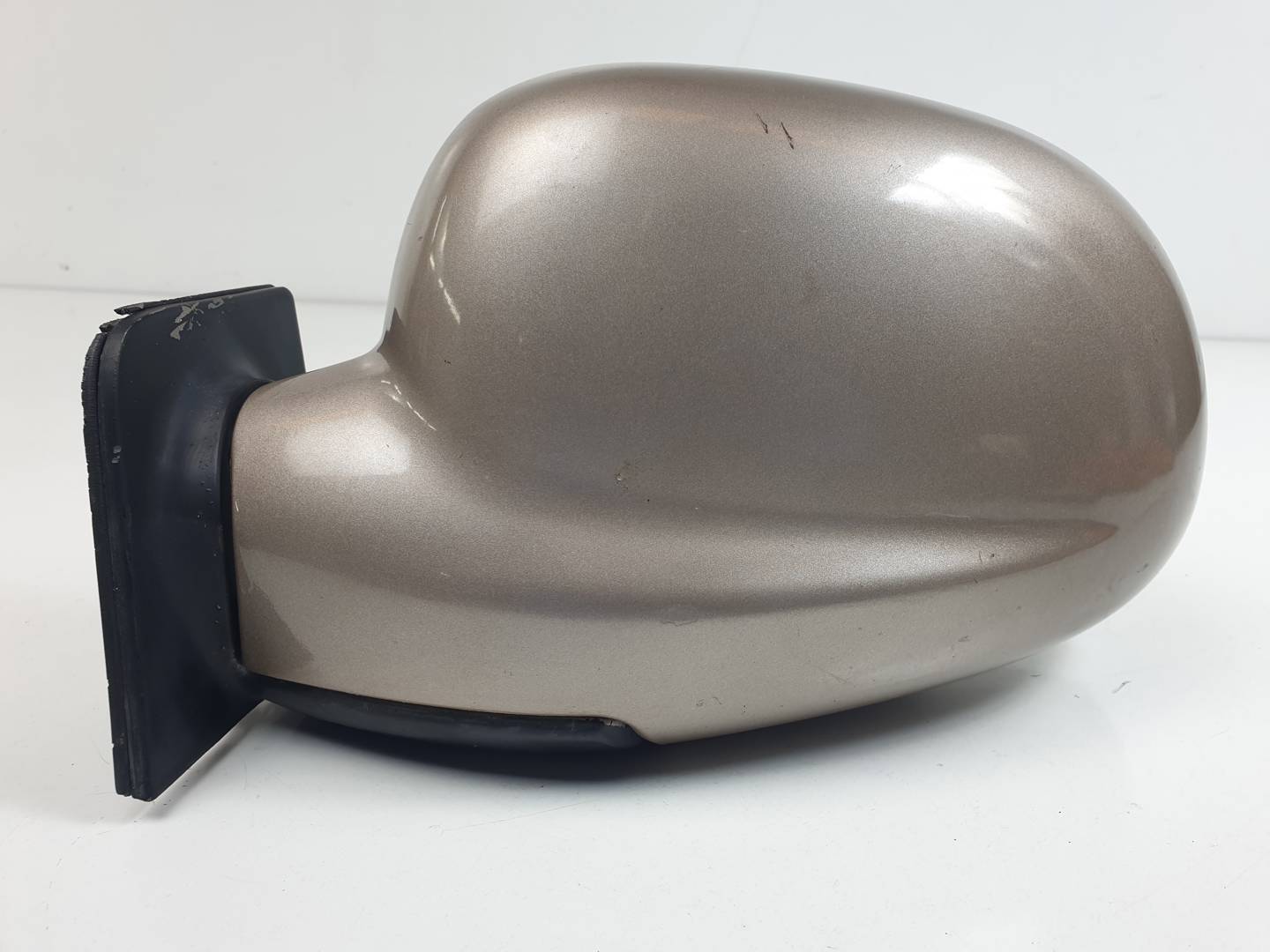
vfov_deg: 53.1
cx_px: 635
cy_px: 476
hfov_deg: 67.3
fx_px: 954
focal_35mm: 26
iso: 50
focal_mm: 4.3
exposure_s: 1/126
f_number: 2.4
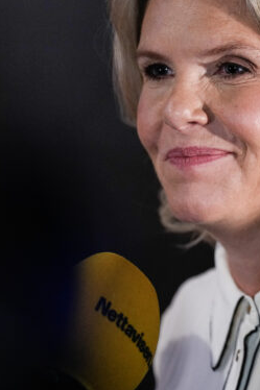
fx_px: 4174
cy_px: 174
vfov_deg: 5.4
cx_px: 324
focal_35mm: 385
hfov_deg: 3.6
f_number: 2.8
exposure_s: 1/200
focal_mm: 200
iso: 2000
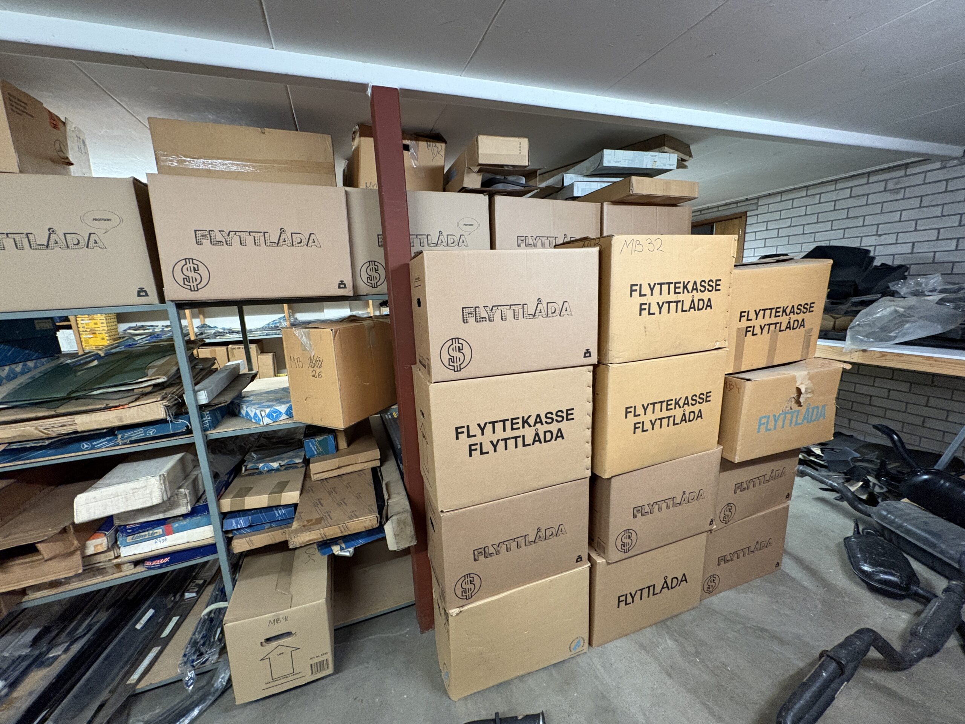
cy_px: 362
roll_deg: +2.7
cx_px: 482
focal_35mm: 14
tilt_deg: -10.6
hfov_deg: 102.1
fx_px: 390
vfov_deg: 85.7
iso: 500
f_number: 2.2
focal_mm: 2.22
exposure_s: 1/50
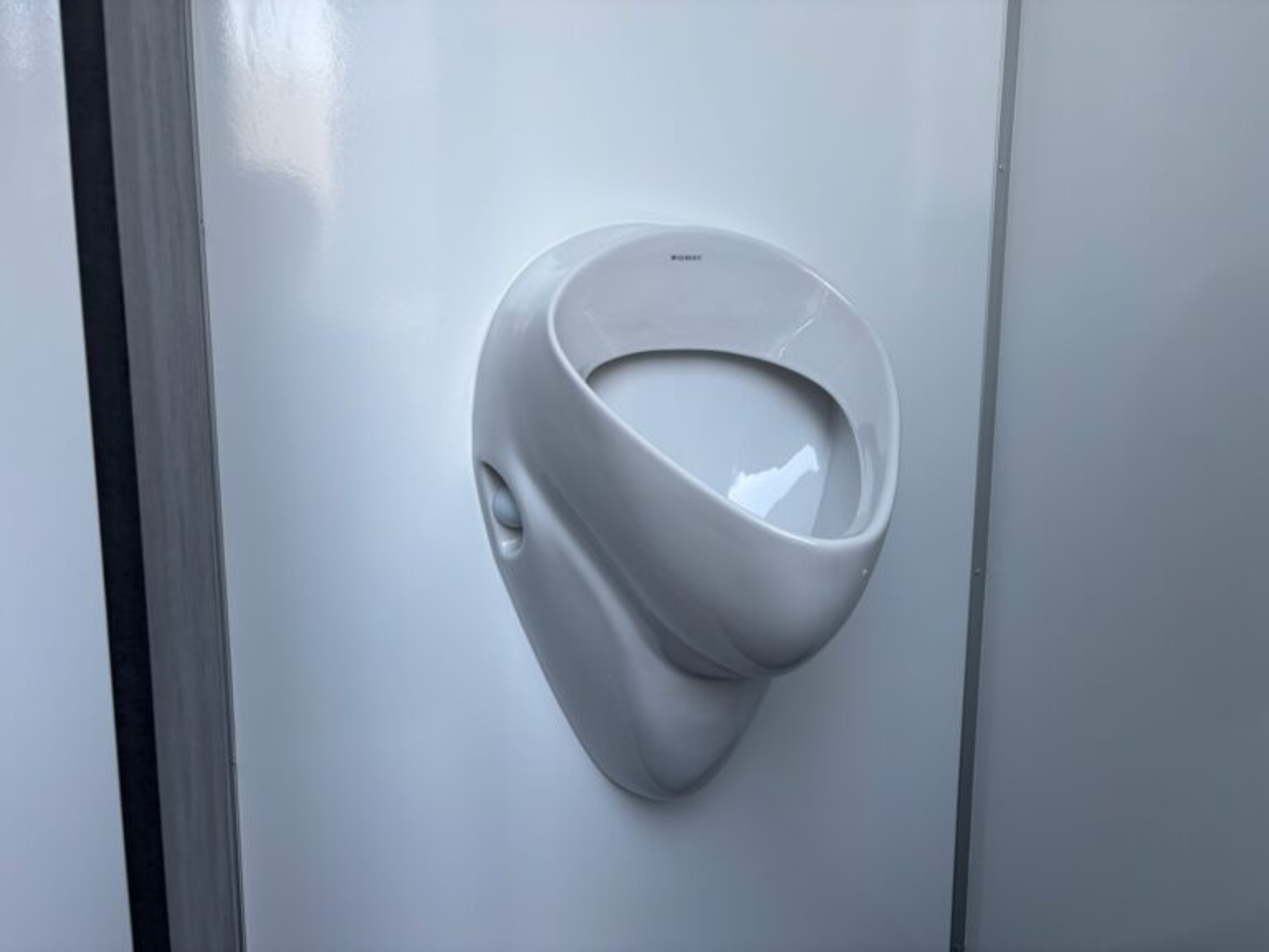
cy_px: 476
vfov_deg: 53.1
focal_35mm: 26
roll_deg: -0.7
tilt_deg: -7.9
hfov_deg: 67.3
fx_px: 953
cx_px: 634
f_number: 1.6
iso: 40
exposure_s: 1/121
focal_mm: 5.96
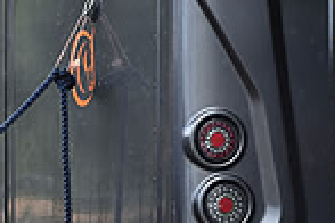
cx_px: -305
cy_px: 346
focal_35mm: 571
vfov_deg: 2.4
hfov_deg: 3.6
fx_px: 5313
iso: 560
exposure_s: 1/800
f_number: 4
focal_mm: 145
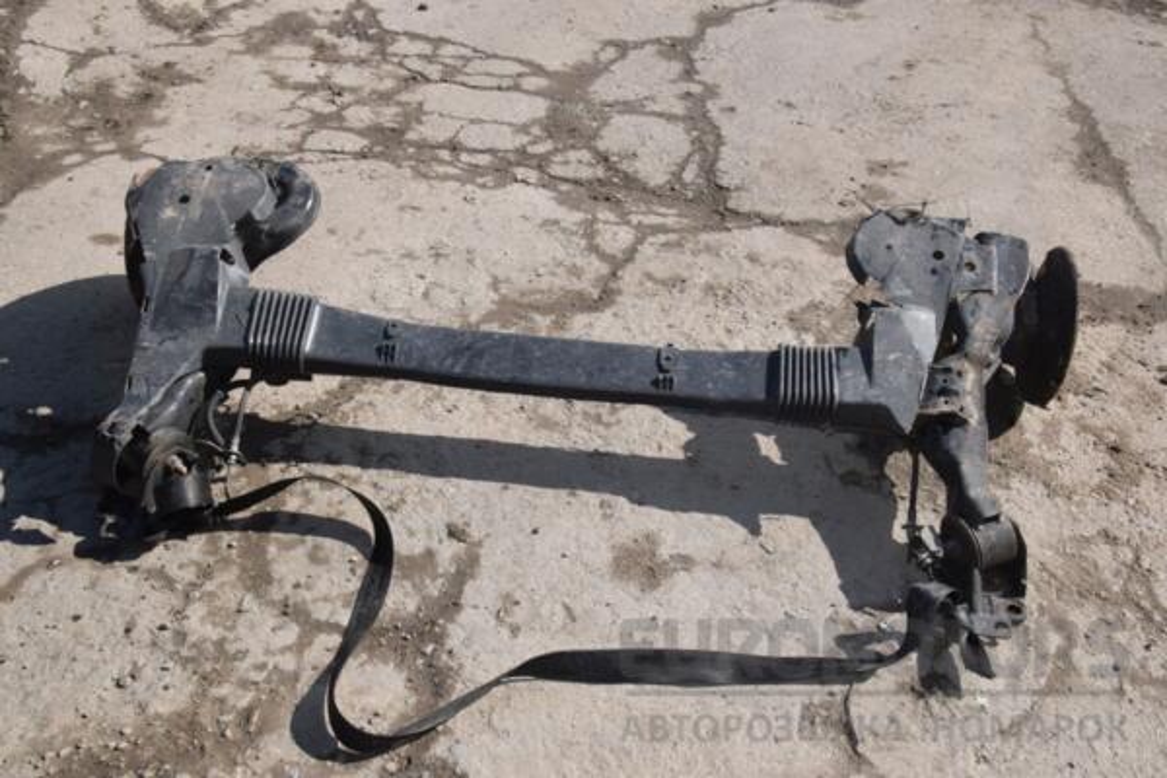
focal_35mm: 39
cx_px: 584
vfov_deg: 34.2
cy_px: 389
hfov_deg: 49.6
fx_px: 1264
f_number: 25
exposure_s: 1/200
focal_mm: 26
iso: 800
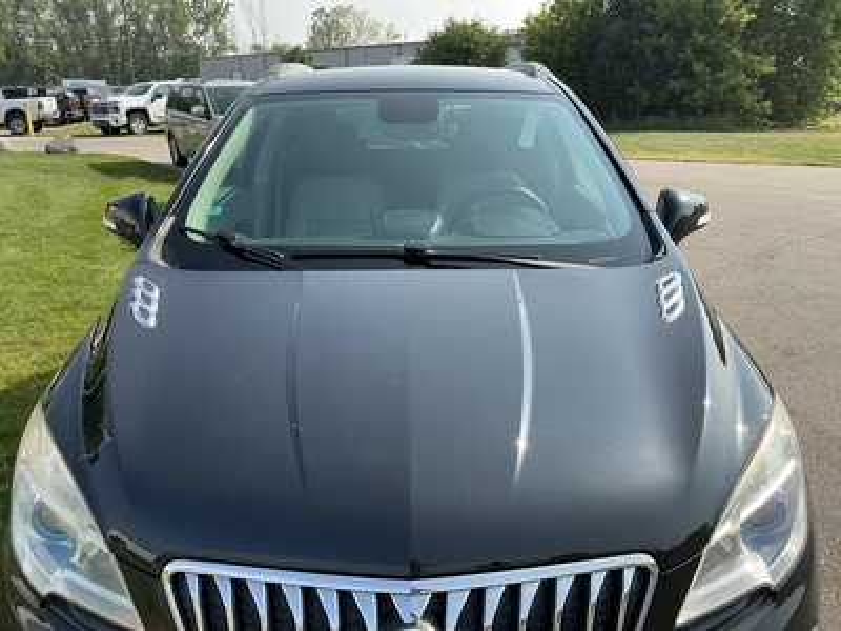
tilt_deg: -14.6
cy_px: 316
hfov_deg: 63.4
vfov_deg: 49.7
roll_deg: +0.3
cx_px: 420
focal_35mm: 28
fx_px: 680
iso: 25
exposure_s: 1/883
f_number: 1.8
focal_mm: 3
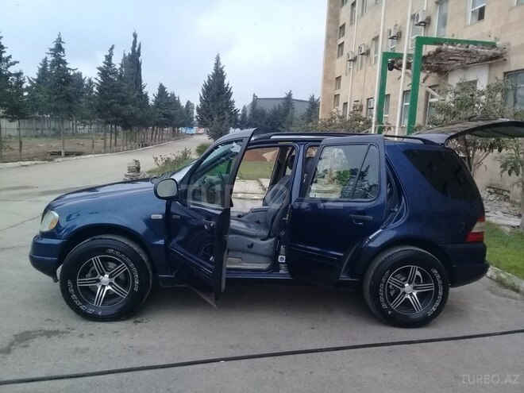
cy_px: 196
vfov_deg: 45.4
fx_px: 469
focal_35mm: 31
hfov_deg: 58.4
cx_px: 262
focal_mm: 3.3
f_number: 2.2
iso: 200
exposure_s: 1/20
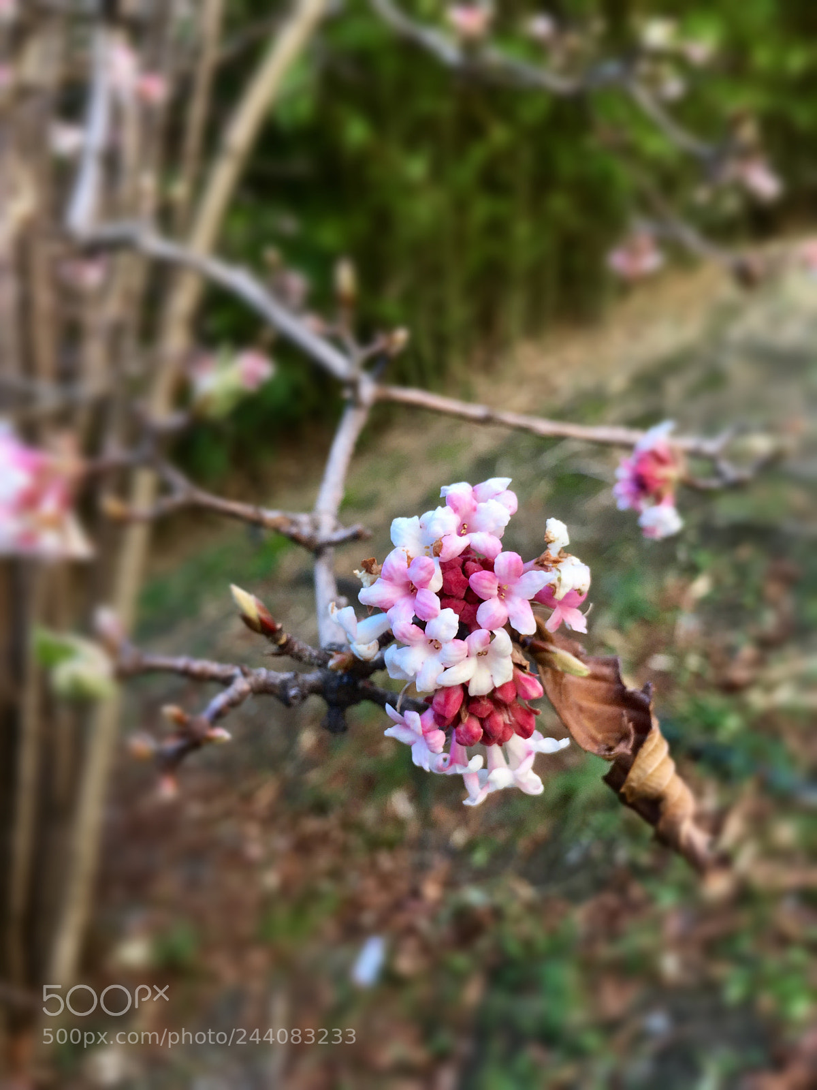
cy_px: 545
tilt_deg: -7.7
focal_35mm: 29
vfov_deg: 61.7
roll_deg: -4.3
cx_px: 408
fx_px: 913
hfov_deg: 48.2
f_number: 2.2
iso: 40
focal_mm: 4.15
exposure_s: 1/100
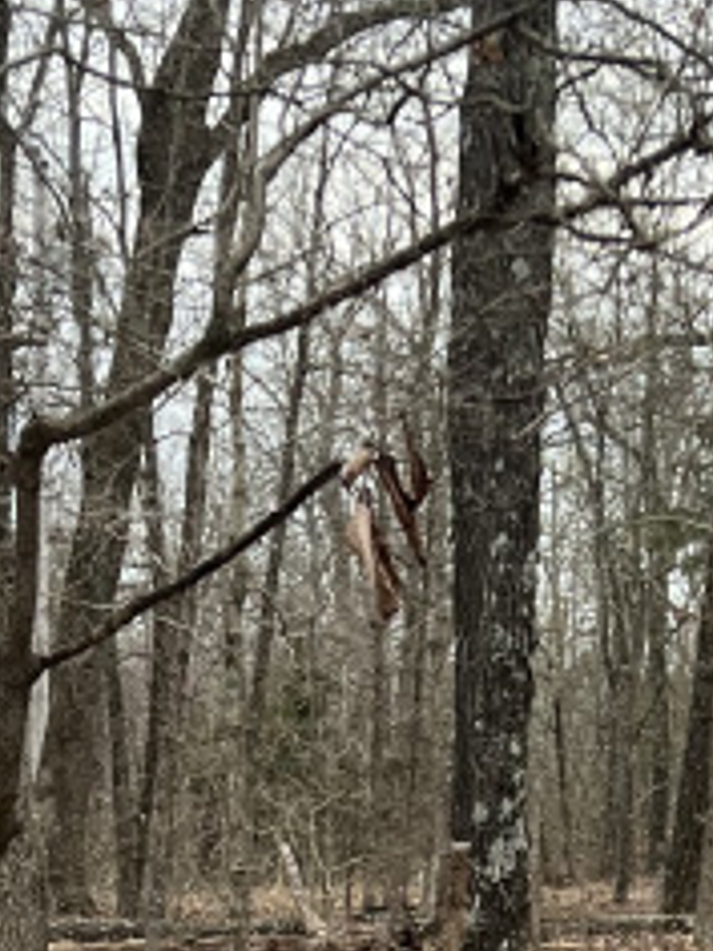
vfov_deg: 16.3
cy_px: 1298
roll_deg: -2.2
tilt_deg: -7.9
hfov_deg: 13.1
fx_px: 3103
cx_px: 173
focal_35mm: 113
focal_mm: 5.7
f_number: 1.5
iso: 50
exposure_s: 1/753
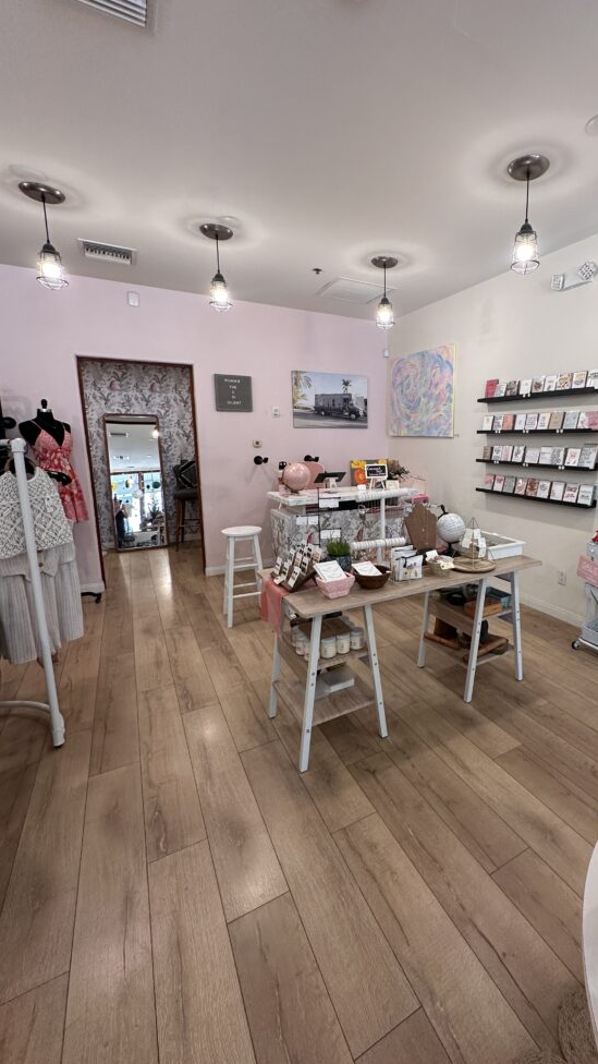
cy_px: 508
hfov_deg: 65.2
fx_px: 451
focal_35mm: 16
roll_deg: -0.1
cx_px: 402
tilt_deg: -8.5
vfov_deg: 99.3
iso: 200
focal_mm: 2.22
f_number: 2.2
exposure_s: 1/120
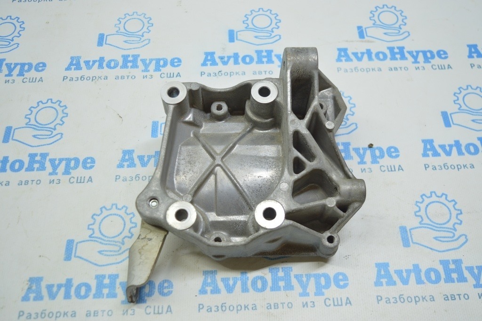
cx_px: 241
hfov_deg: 53.2
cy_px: 160
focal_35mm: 36
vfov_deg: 36.8
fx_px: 482
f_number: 4
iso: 400
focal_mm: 24
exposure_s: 1/60
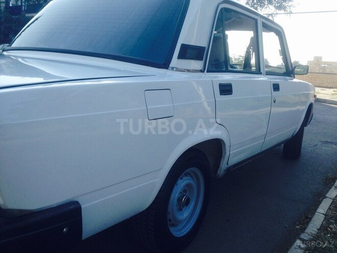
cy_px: 126
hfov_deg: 55.4
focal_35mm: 33
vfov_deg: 42.9
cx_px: 168
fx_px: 321
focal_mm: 4.12
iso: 50
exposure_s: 1/596
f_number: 2.4
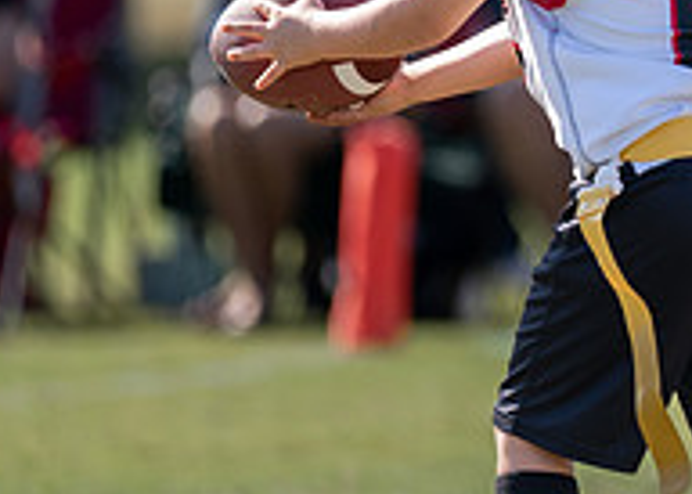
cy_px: 73
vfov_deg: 1.9
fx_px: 14578
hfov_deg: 2.7
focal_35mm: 742
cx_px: 743
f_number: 2.8
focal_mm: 200
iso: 100
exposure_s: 1/800
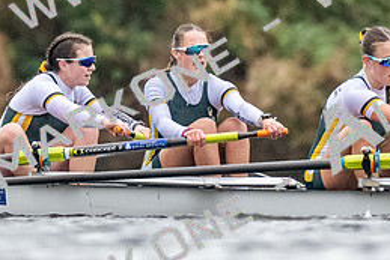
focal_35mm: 2016
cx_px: 194
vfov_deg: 0.7
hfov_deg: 1.0
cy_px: 33
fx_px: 21851
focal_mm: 600
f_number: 4
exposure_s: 1/2500
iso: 4500
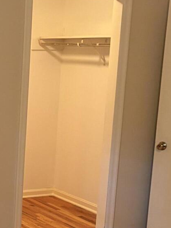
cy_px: 190
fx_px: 619
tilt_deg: -12.1
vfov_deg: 20.6
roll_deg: -0.7
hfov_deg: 14.7
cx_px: -77
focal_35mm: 94
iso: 400
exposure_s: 1/40
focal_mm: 5.96
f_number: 1.6
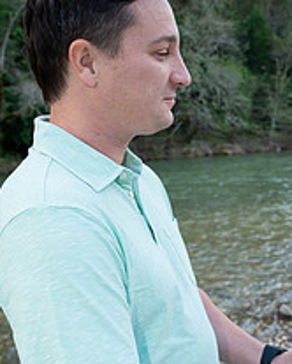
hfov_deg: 29.0
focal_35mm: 51
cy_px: 295
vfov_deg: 35.4
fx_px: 550
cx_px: 237
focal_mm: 25
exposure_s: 1/125
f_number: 5
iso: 500
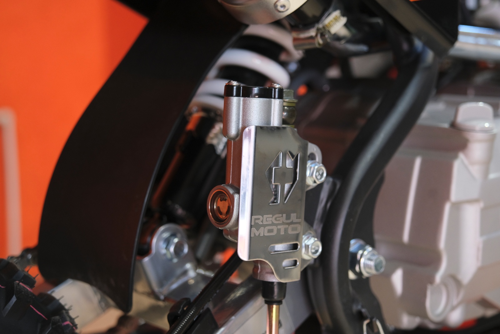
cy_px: 167
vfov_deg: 23.0
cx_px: 250
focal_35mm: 59
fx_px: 819
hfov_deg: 33.9
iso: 1250
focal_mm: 39.3
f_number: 4
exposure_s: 1/100
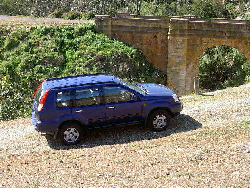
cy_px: 94
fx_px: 498
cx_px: 125
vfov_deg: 21.3
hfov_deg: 28.2
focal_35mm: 69
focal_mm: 14.2
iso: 100
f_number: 3.7
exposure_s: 1/286
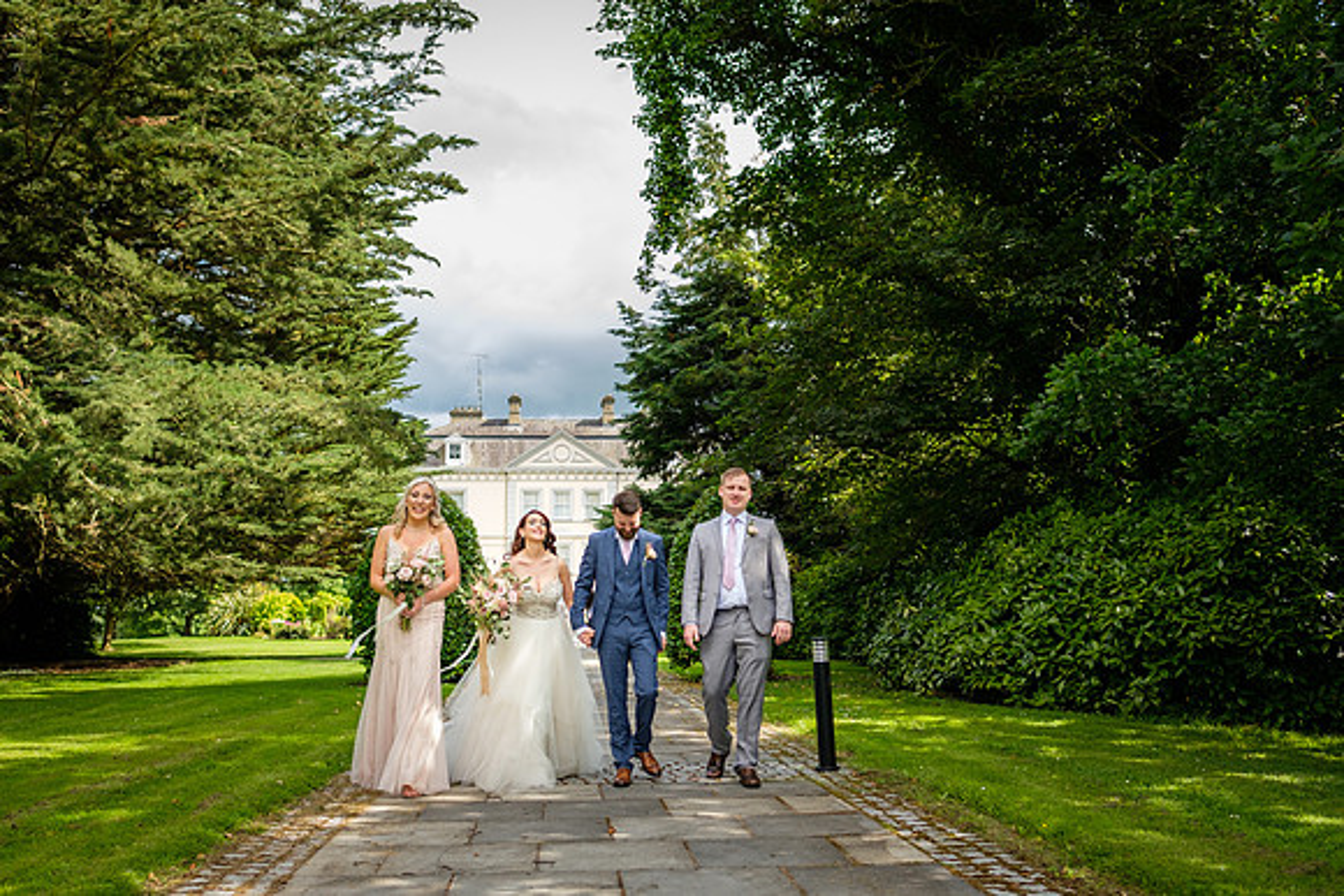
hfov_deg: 60.9
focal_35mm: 31
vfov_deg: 42.9
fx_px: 1140
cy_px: 408
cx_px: 612
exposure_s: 1/500
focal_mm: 16
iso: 200
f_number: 2.2
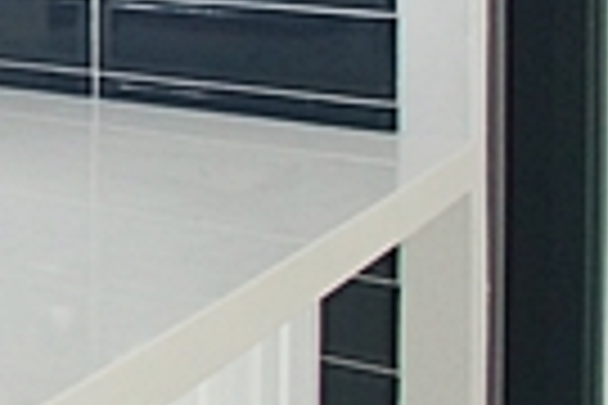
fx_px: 1503
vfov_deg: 14.4
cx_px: -1000
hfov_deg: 13.3
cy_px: -194
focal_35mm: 89
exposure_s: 1/40
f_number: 9
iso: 800
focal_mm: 10
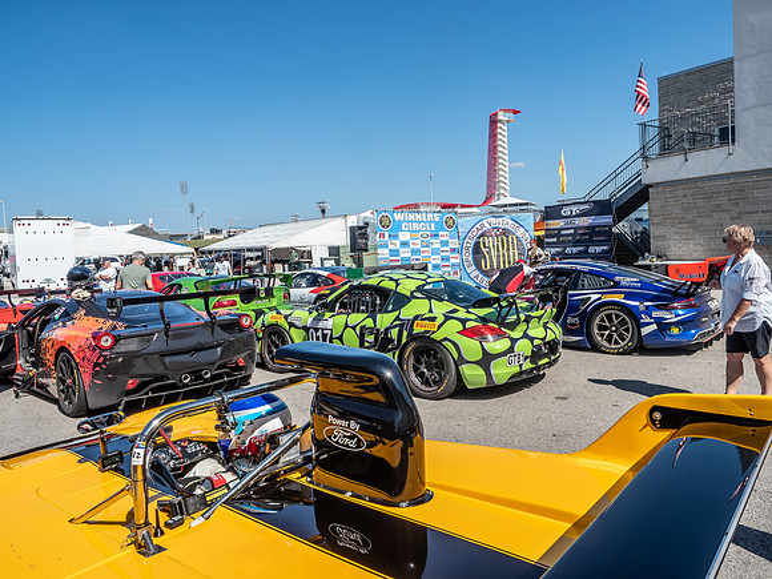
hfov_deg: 71.6
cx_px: 386
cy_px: 290
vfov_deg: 56.8
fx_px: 535
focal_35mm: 24
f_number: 10
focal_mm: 12
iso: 64
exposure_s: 1/125
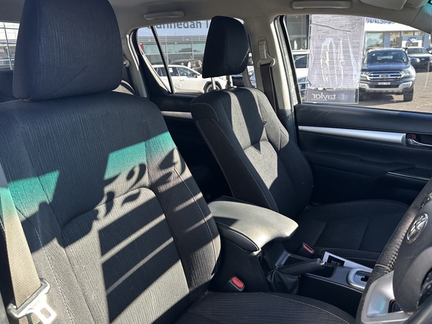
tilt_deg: -11.5
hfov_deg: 65.3
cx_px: 217
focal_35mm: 27
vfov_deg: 51.3
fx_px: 337
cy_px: 149
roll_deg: +5.0
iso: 64
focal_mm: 6.86
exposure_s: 1/157
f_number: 1.78
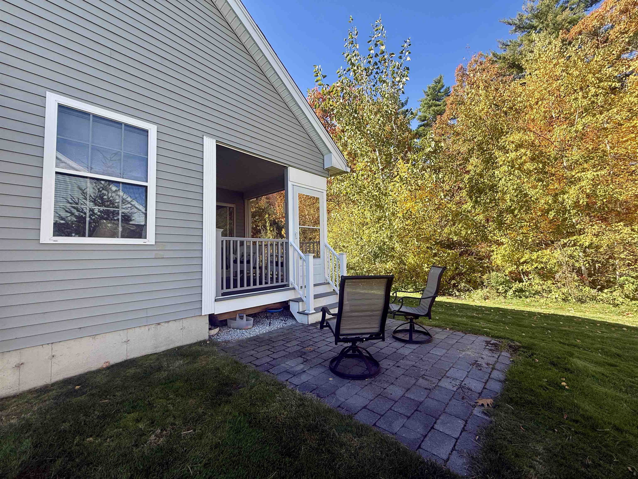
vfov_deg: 85.7
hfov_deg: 102.1
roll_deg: +1.0
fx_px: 258
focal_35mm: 14
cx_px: 319
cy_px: 240
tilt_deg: +3.7
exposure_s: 1/421
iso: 50
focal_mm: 2.22
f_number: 2.2
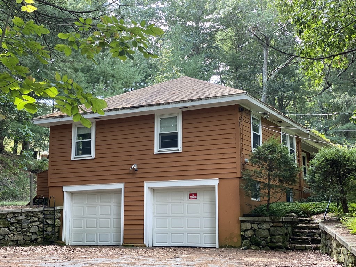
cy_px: 134
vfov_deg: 28.0
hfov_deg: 36.8
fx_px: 535
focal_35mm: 52
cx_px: 178
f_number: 2
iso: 100
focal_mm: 6
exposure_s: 1/122
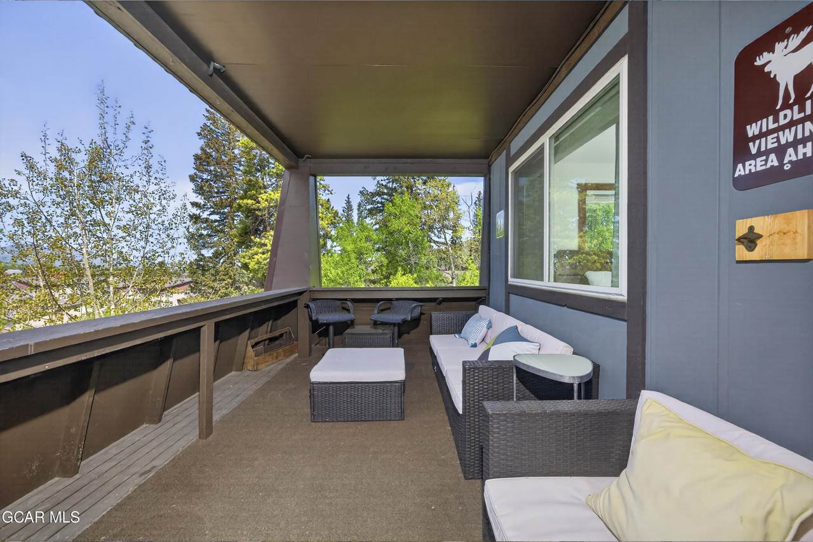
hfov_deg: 104.3
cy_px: 271
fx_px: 316
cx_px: 406
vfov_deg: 81.2
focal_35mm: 14
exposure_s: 1/160
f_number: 7.1
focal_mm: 14
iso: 160
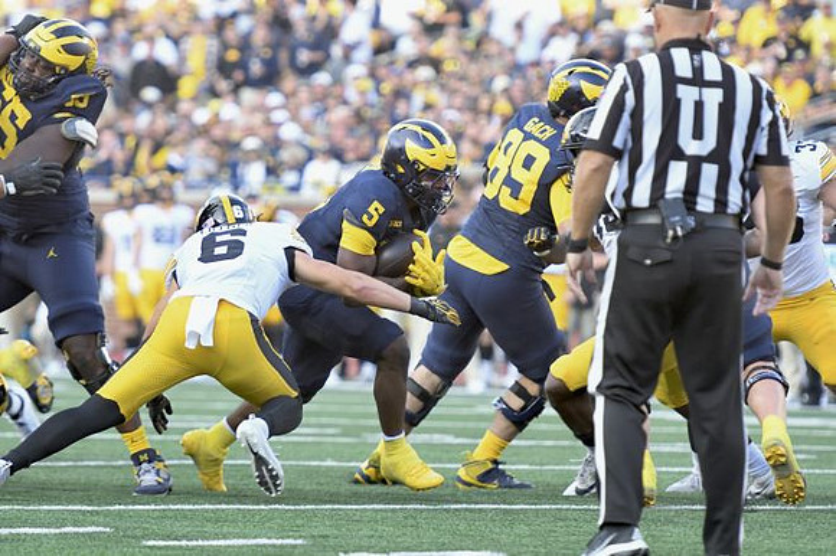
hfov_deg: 7.9
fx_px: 6081
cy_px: 278
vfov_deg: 5.2
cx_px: 418
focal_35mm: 262
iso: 800
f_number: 2.8
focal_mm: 175
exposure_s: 1/1000
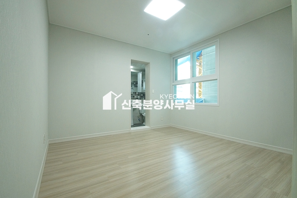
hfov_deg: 100.4
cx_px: 148
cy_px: 99
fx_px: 124
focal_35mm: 15
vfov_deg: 77.2
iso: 1600
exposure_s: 1/25
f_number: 9
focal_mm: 10
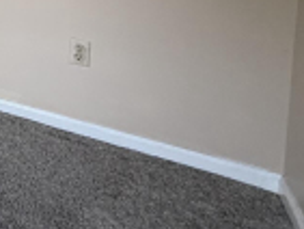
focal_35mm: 66
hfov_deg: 16.6
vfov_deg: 18.8
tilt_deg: -3.8
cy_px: -143
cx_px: -374
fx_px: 580
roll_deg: -0.1
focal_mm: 2.22
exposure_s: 1/99
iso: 160
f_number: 2.2
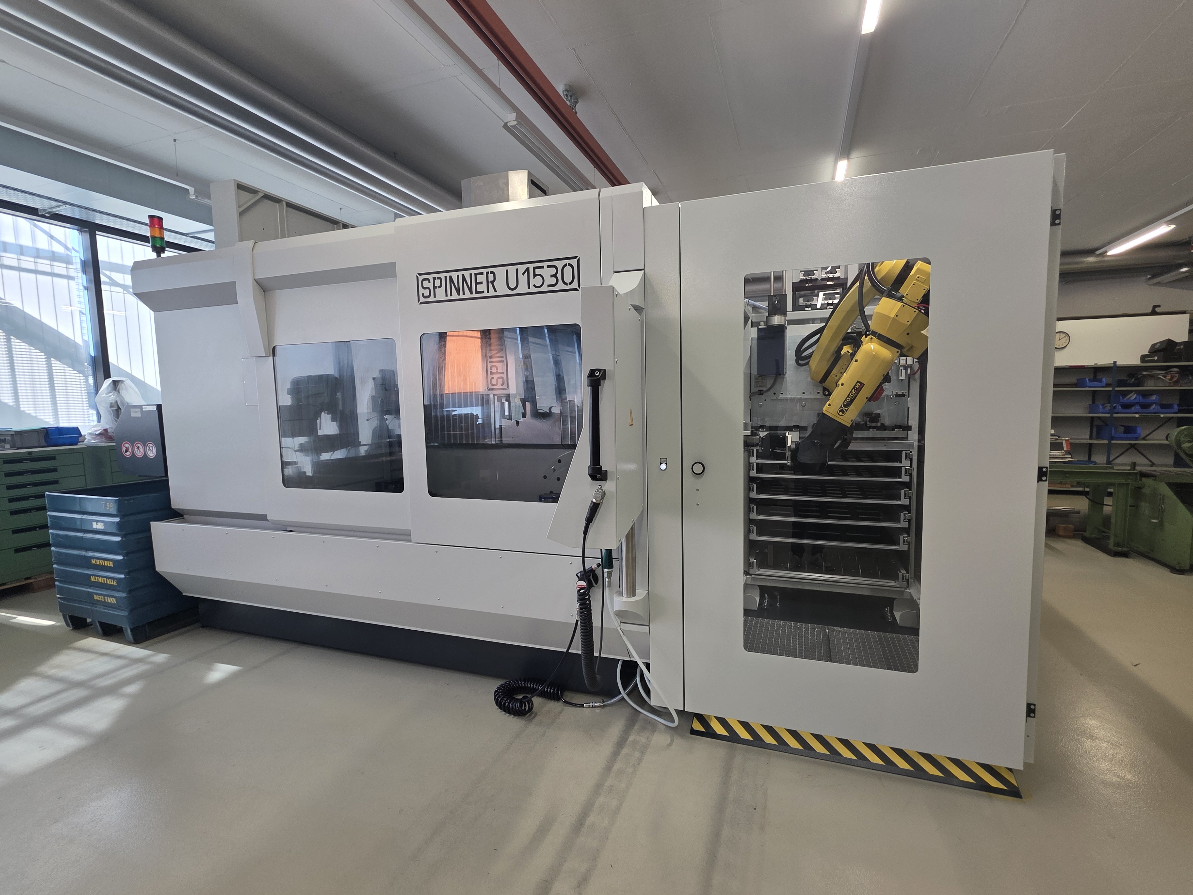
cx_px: 635
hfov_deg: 101.9
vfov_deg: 85.7
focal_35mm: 14
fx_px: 483
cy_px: 449
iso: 50
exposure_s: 1/100
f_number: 1.9
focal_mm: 2.2
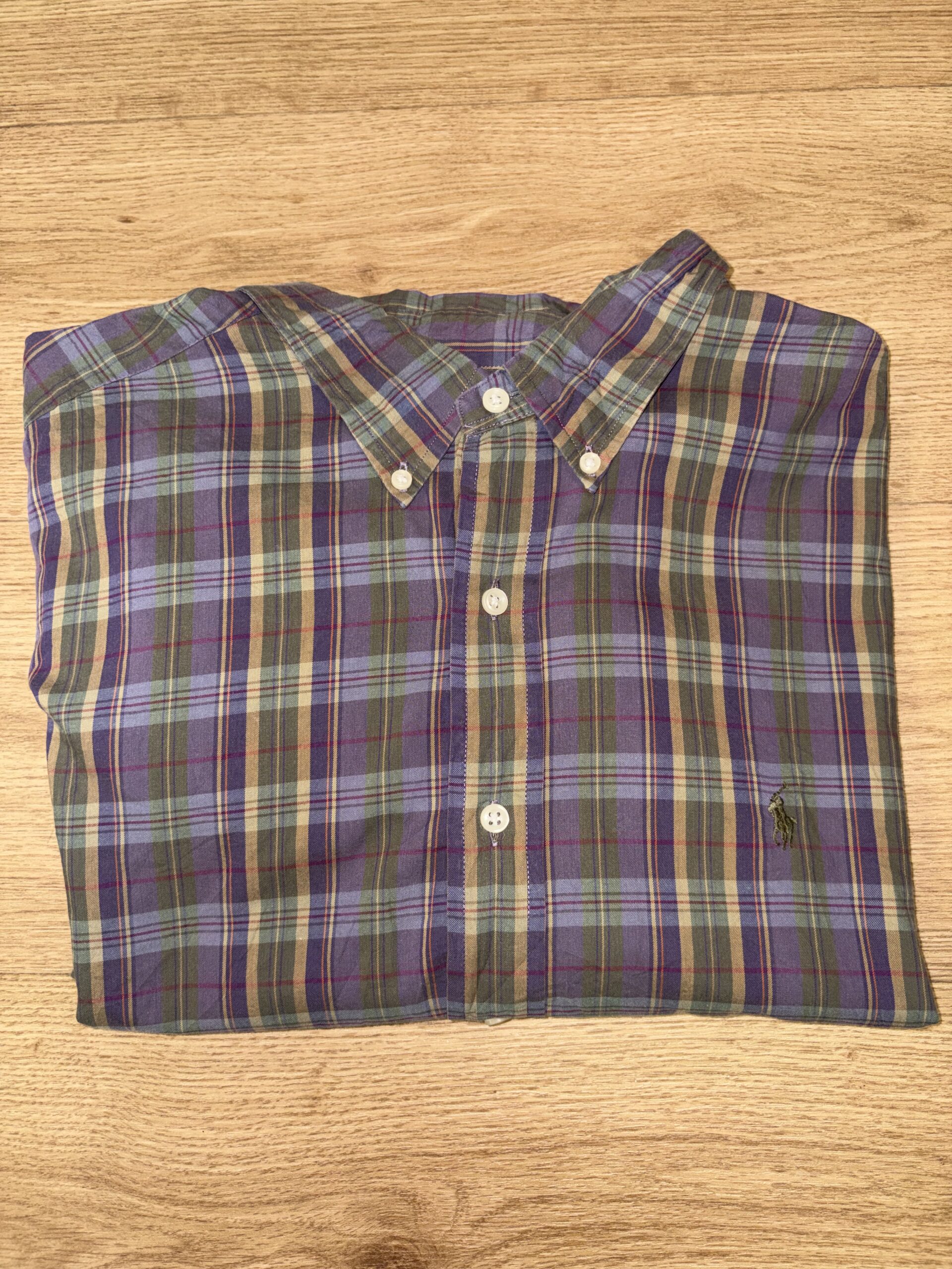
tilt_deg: -80.5
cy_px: 634
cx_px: 476
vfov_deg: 67.3
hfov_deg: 53.1
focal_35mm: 26
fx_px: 953
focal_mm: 5.96
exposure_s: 1/28
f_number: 1.6
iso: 40
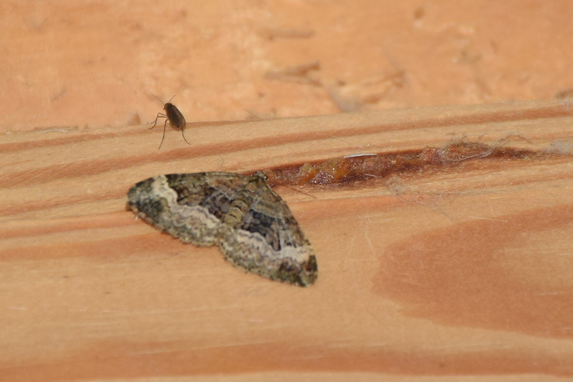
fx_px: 4886
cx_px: 259
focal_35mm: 307
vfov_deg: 4.5
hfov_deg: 6.7
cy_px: 229
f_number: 7.1
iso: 320
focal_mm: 140
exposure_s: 1/60
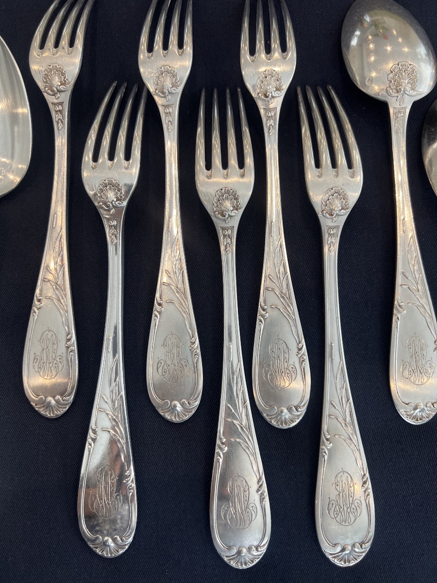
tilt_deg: -79.1
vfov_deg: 67.3
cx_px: 218
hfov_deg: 53.1
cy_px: 292
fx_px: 438
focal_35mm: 26
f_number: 1.5
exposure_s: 1/100
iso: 100
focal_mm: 5.7
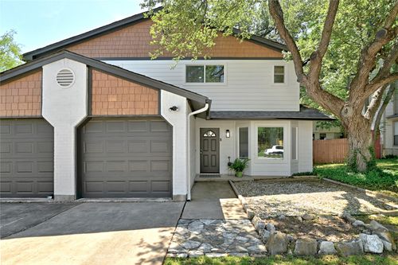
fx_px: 155
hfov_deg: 104.3
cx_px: 199
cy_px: 132
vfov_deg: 81.2
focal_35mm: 14
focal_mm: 14
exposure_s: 1/100
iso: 400
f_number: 10
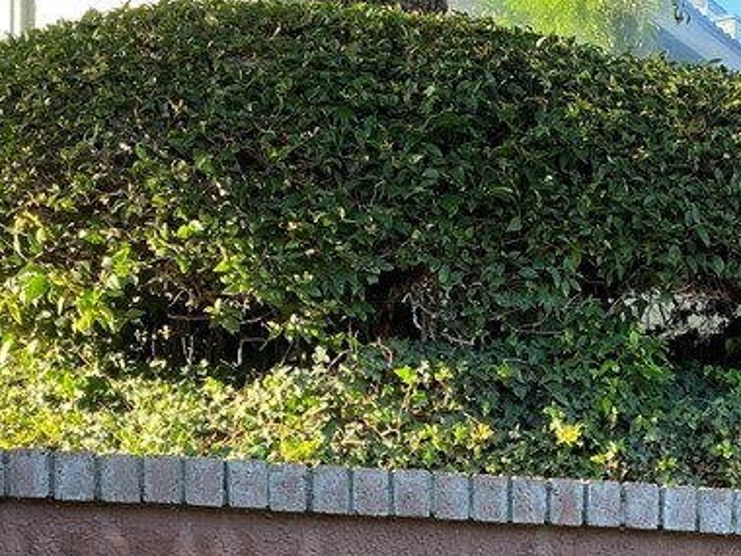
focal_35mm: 70
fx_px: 1498
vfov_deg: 19.2
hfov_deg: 26.5
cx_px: 712
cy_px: 747
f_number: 1.8
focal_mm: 4.25
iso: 32
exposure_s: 1/122
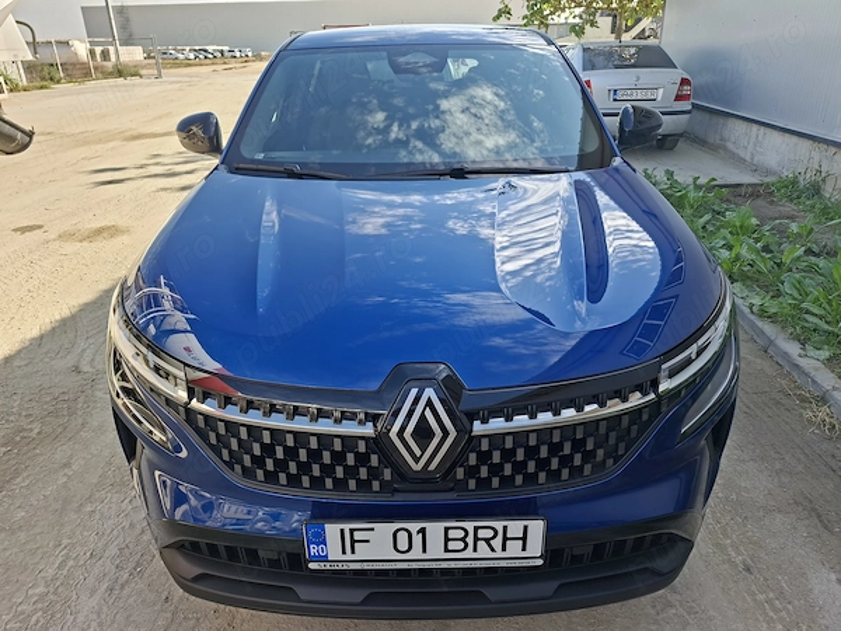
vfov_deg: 58.9
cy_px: 316
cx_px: 420
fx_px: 559
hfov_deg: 73.9
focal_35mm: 23
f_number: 1.8
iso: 40
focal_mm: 5.54
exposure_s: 1/814
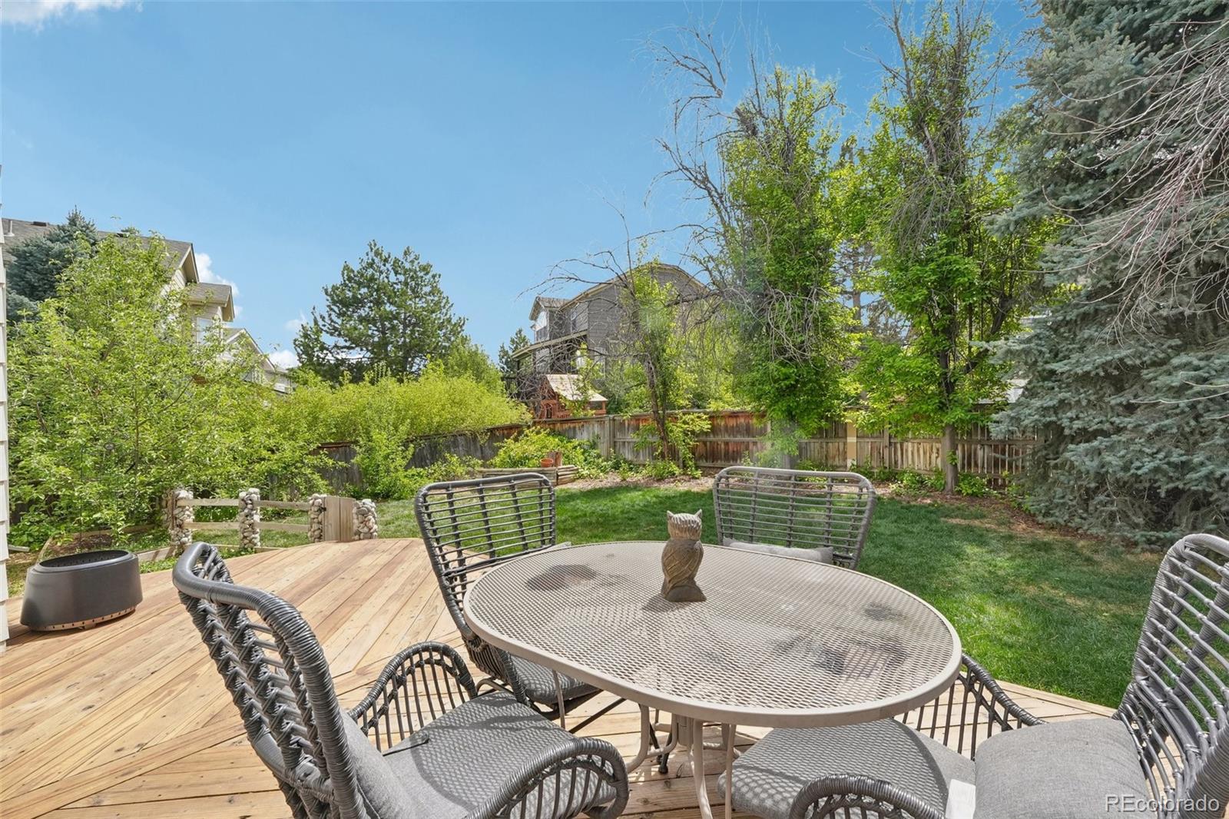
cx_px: 614
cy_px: 410
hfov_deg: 98.2
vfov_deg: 75.1
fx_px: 532
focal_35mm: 16
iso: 800
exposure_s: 1/400
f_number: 8
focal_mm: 10.4
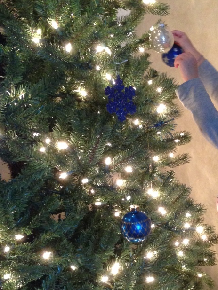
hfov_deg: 25.1
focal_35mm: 57
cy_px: 171
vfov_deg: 33.7
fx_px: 478
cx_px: 181
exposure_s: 1/20
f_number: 2.4
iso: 320
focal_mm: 4.12
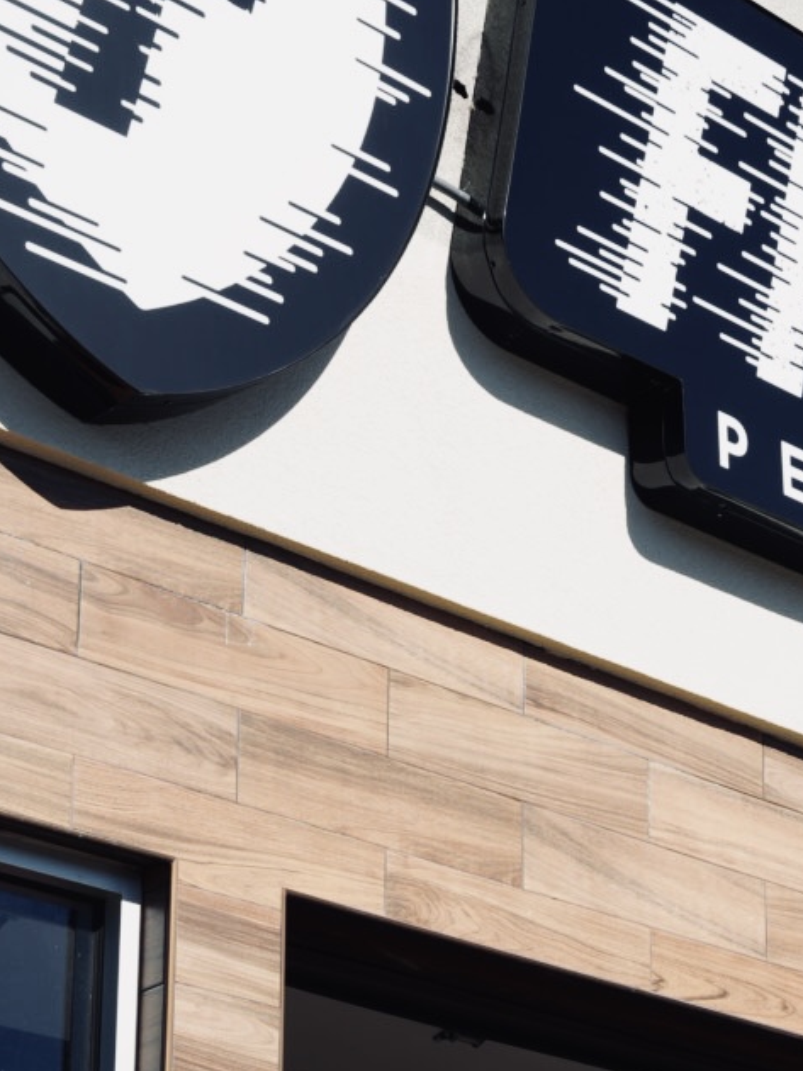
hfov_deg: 14.3
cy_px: 932
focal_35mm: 102
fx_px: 3171
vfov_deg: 18.9
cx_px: 723
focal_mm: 41.6
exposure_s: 1/160
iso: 100
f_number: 10
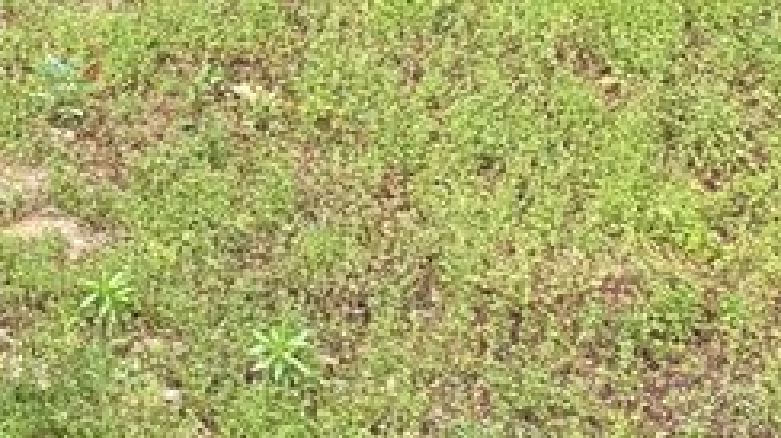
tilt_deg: -16.1
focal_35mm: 119
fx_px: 2463
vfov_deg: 9.6
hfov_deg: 15.7
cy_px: -371
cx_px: -563
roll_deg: +2.2
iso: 50
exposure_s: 1/347
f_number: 1.6
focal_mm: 5.96
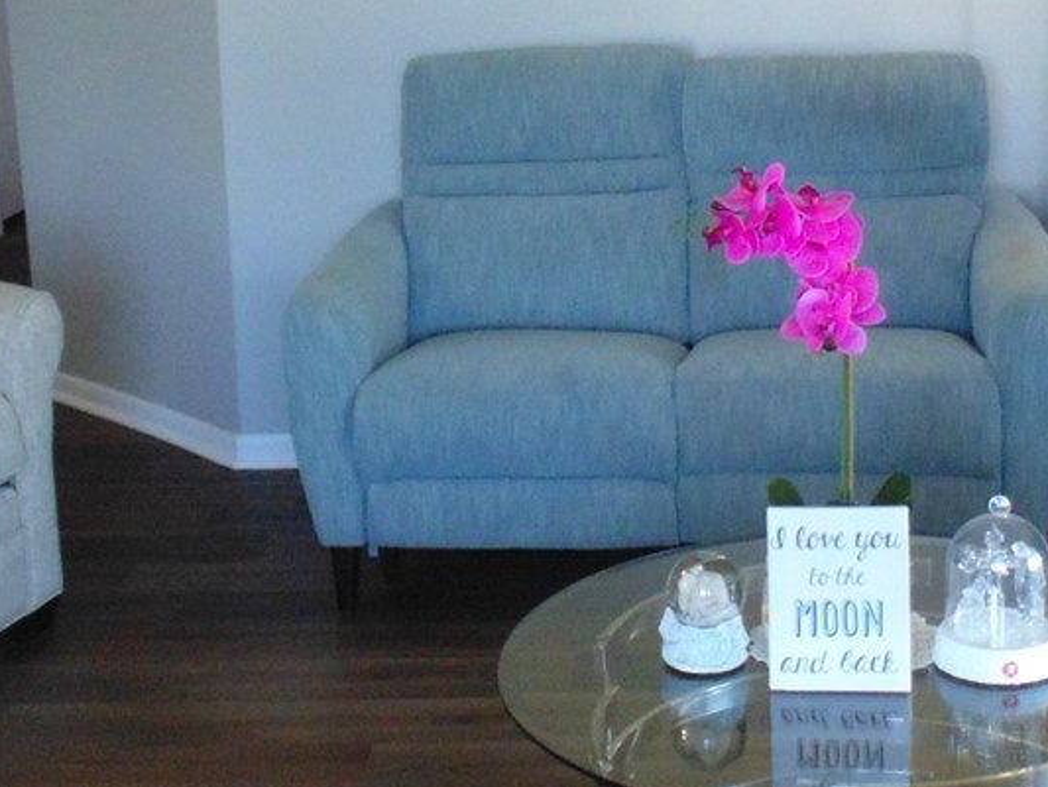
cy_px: 281
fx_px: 1999
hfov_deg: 29.3
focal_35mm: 66
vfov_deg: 22.2
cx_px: 610
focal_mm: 4
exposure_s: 1/30
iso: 320
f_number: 3.1
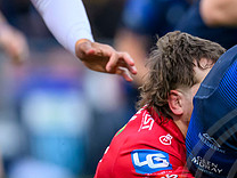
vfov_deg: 1.0
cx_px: 381
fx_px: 10544
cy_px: 139
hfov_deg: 1.3
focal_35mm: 1540
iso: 2500
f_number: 3.2
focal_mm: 400
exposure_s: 1/1600
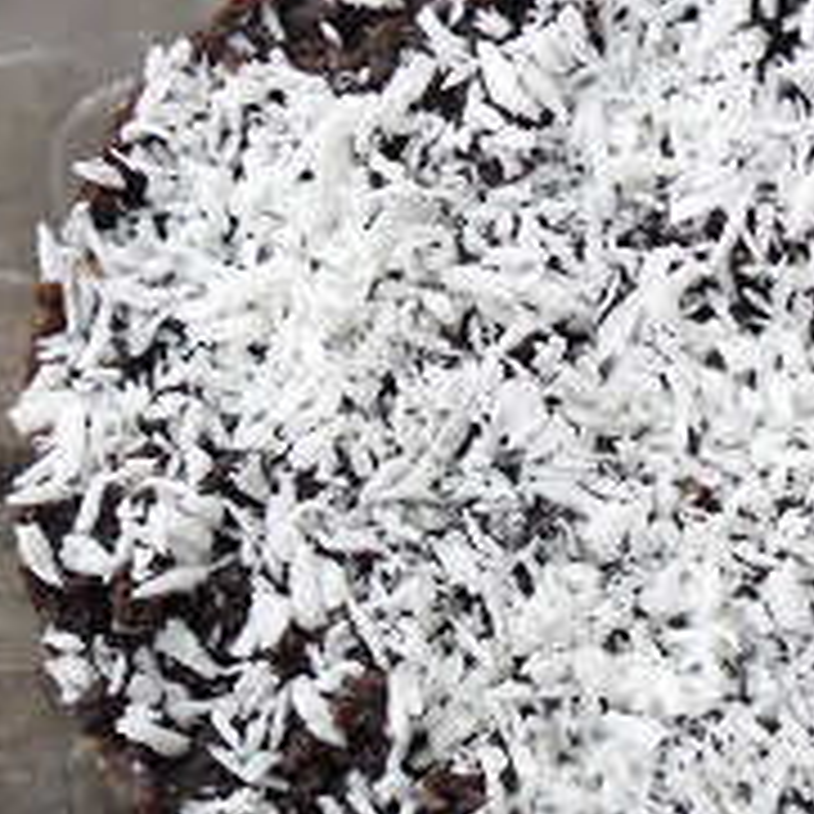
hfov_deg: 21.8
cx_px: 589
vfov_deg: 21.8
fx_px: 2102
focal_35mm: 79
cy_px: 540
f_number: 3.5
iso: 100
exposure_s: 1/79
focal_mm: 4.9
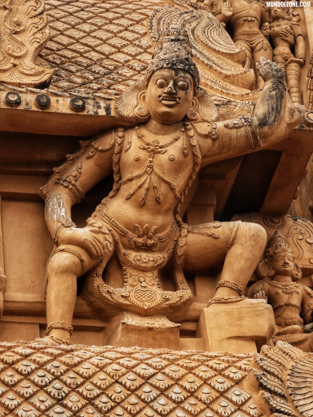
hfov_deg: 7.9
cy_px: 208
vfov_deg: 10.5
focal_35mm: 189
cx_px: 156
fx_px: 2279
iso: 80
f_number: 5.5
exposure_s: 1/125
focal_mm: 33.9
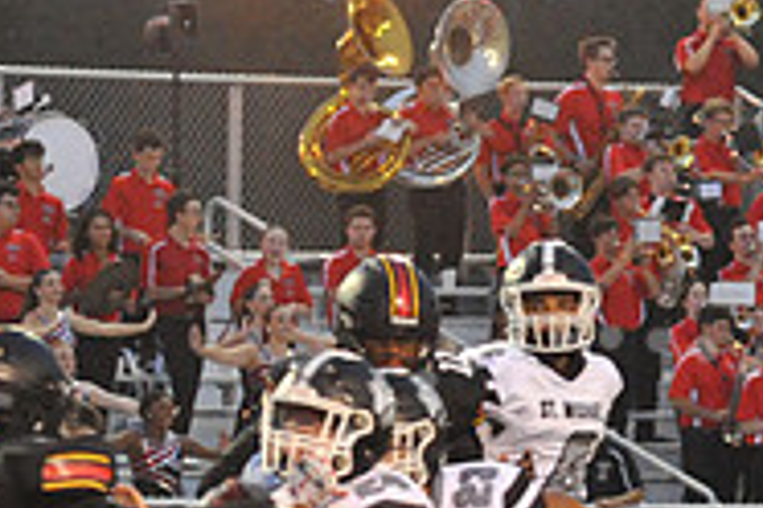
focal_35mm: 625
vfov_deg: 2.2
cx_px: 603
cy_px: 713
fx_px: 13245
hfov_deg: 3.3
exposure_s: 1/200
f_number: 5.6
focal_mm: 200
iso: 6400
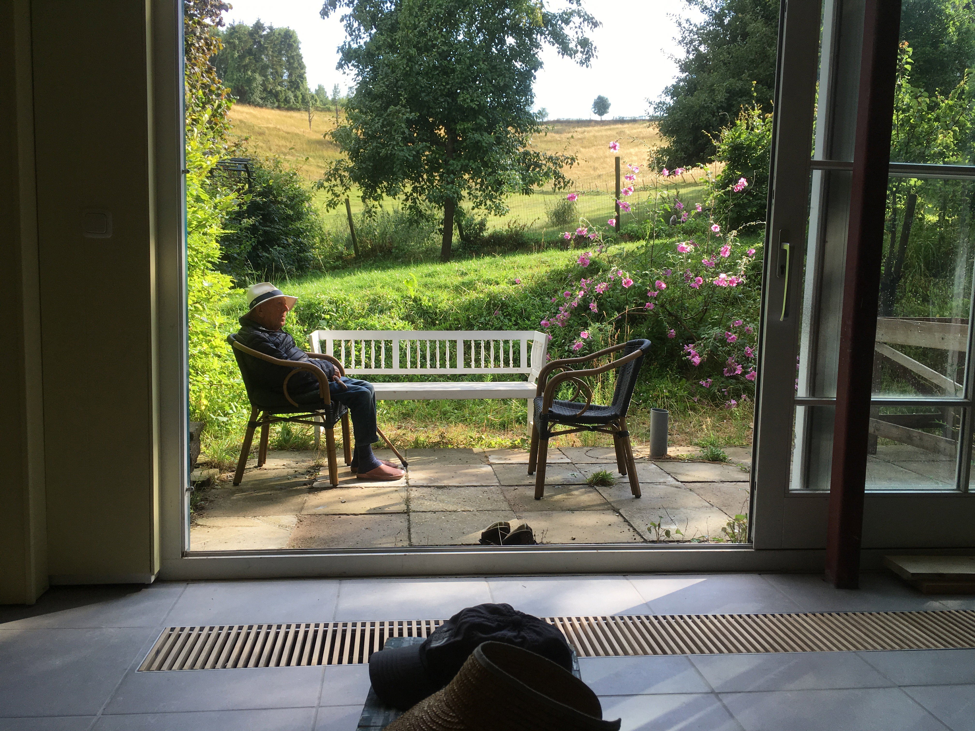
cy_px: 366
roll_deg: -1.3
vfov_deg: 48.2
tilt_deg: -6.4
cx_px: 488
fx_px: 817
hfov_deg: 61.7
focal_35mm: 29
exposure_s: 1/425
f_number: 2.2
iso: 25
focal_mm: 4.15
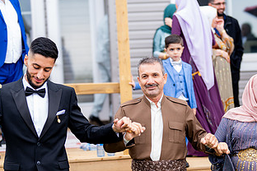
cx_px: 138
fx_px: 664
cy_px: 131
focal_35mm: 93
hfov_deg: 21.9
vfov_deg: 14.6
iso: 100
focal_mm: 50
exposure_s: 1/500
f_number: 1.4
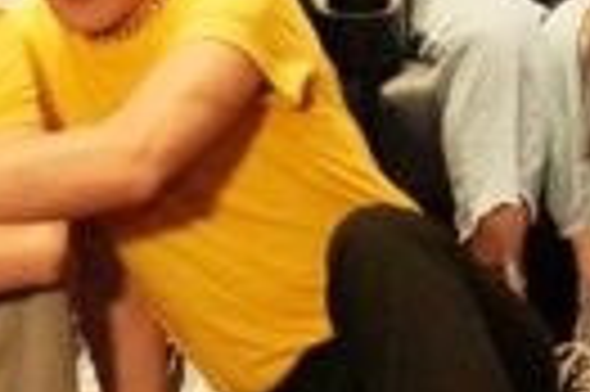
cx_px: -266
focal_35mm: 243
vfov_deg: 5.5
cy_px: -399
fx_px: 3978
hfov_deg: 8.3
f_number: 2.8
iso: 8000
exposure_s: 1/250
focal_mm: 31
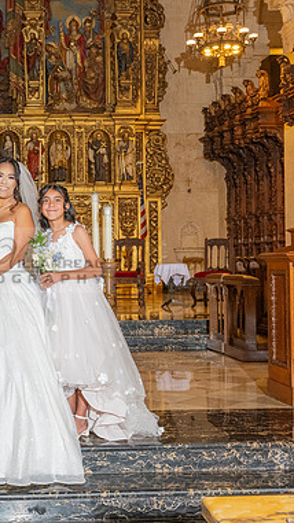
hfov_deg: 21.1
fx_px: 763
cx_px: -1
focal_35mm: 55
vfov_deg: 37.9
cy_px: 260
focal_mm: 34.5
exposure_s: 1/200
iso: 2000
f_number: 6.3
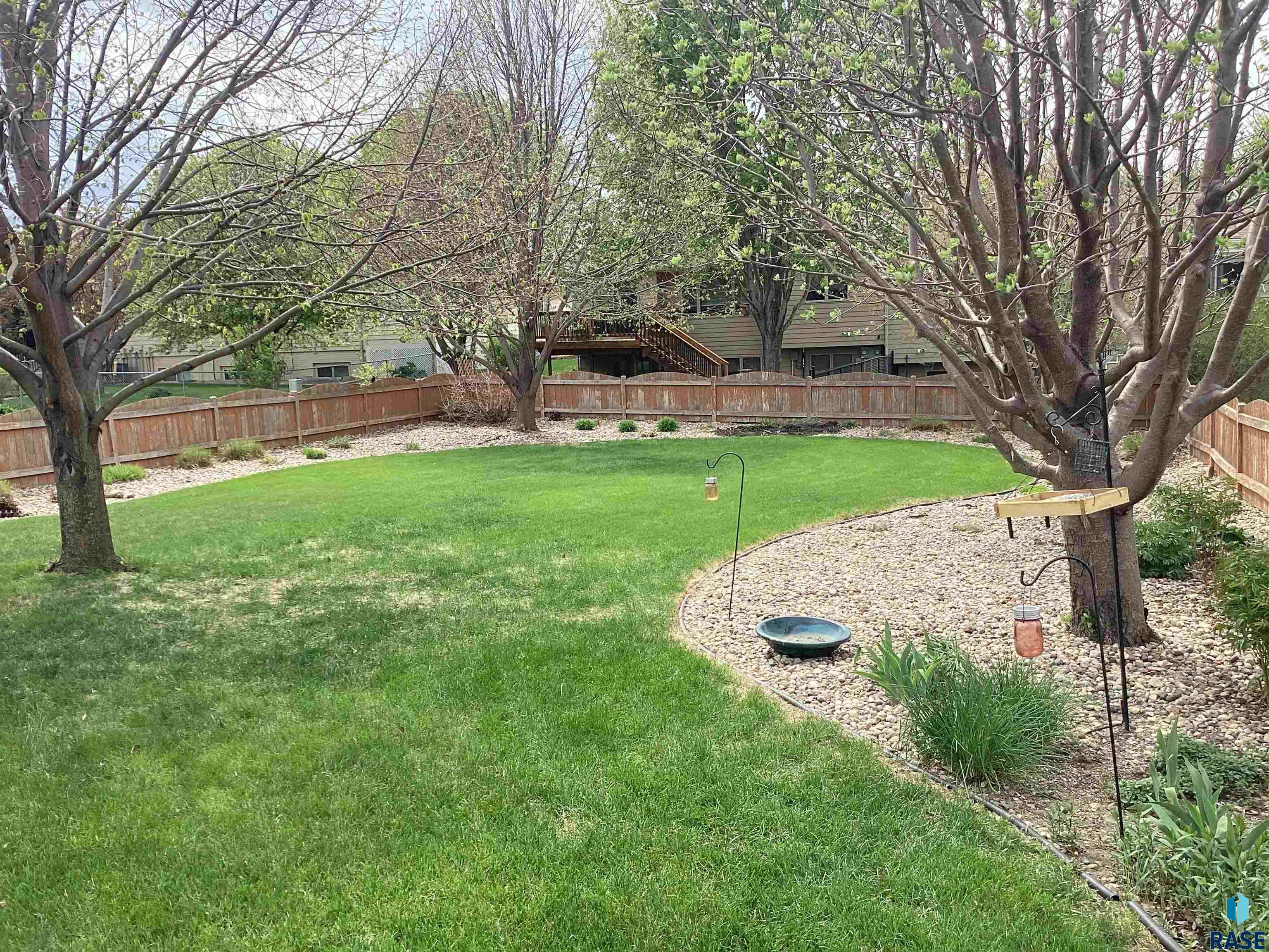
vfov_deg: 45.4
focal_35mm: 31
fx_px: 1136
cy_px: 476
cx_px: 634
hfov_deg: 58.4
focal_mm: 3.3
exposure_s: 1/488
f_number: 2.4
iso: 25
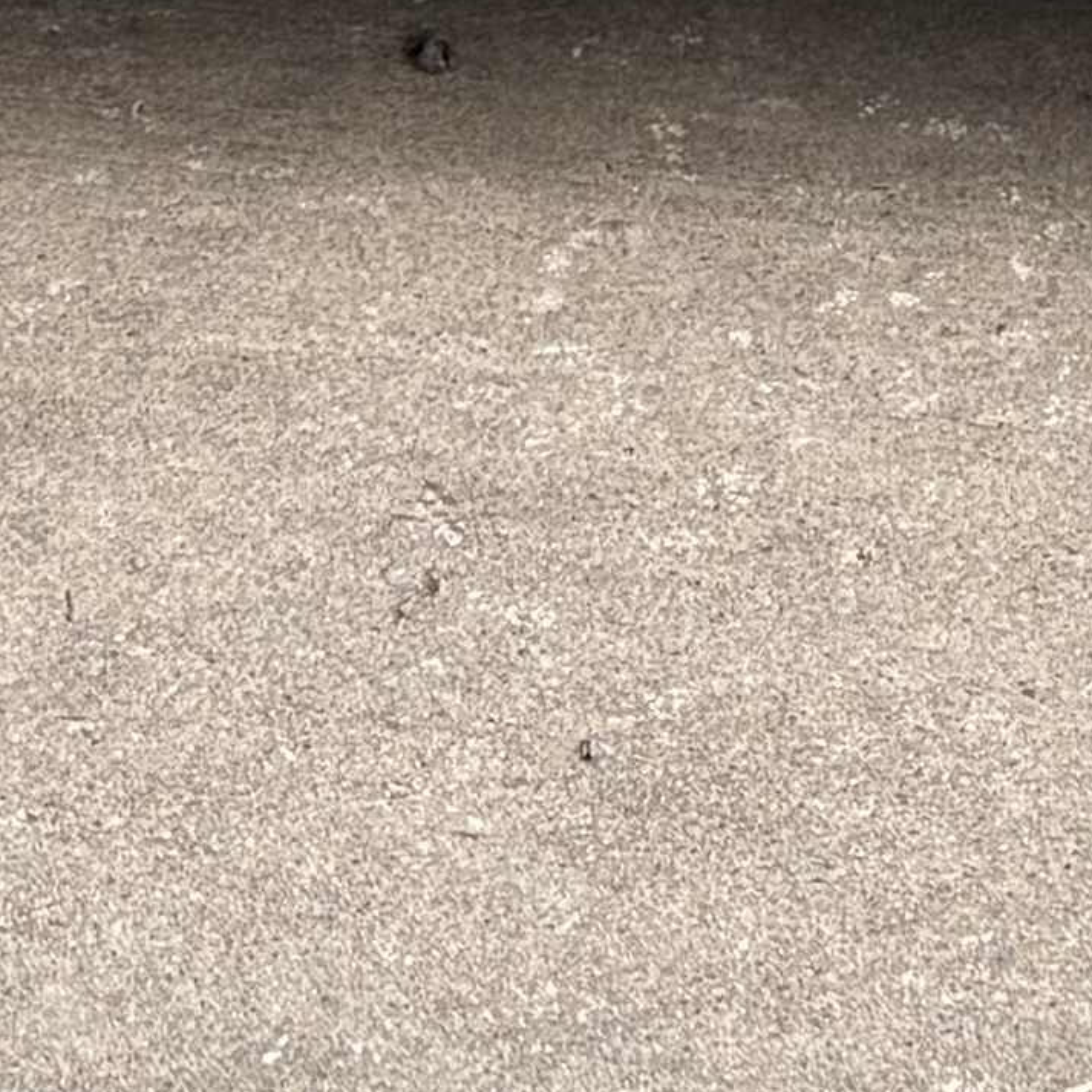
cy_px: -1905
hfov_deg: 9.5
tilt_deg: -8.4
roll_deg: +2.7
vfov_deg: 8.4
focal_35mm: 184
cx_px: 354
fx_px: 6567
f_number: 1.6
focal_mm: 5.96
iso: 80
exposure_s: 1/243
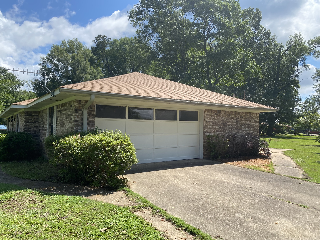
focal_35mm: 26
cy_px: 120
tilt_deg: +4.1
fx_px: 240
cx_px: 160
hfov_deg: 67.3
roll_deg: -0.8
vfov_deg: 53.1
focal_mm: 4.25
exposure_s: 1/1838
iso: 32
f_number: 1.8
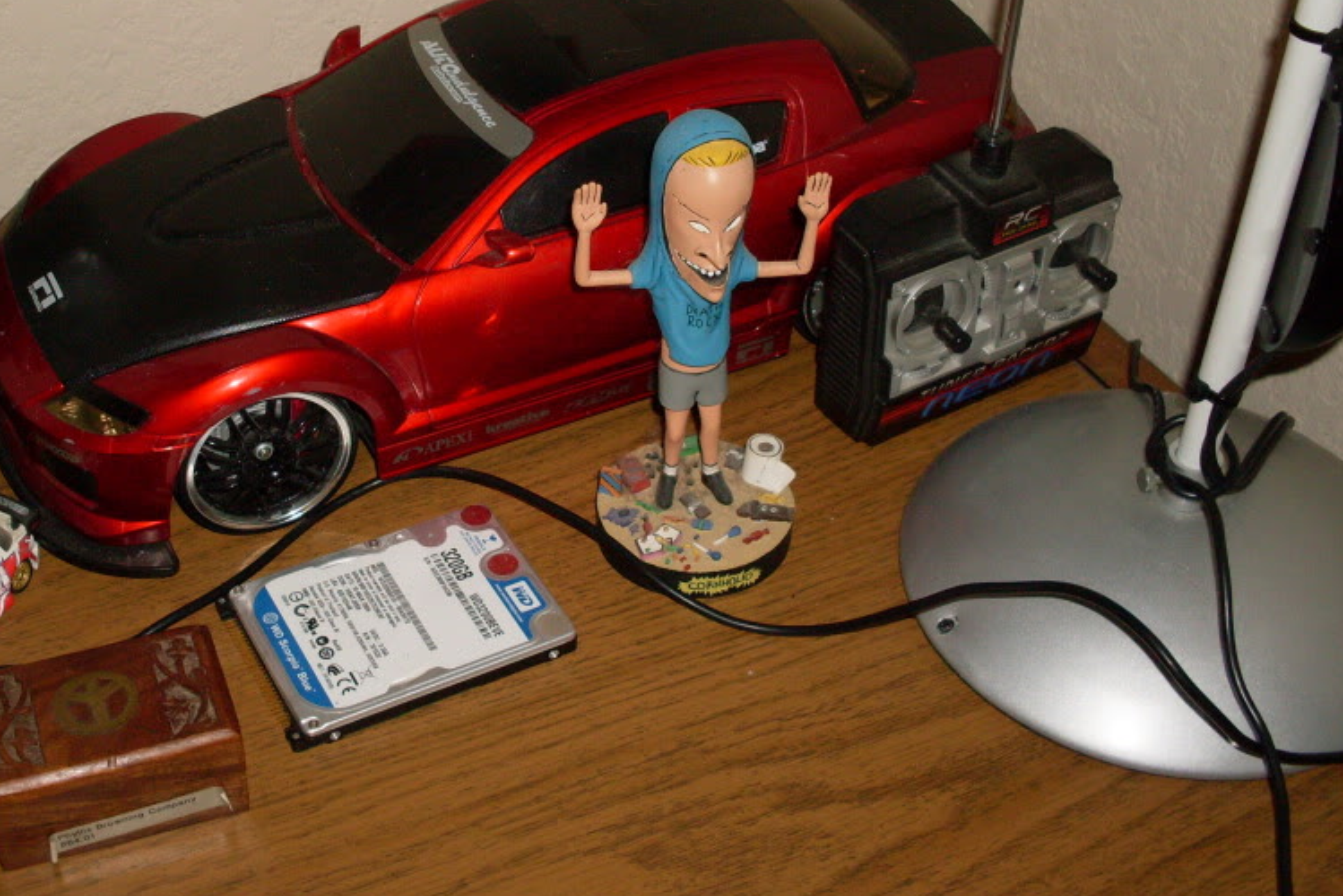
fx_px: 2015
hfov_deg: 36.6
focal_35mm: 54
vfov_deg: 24.9
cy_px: 262
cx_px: 472
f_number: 2.8
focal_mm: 6.3
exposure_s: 1/45
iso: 100
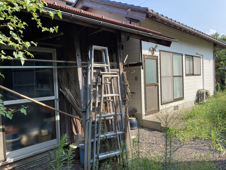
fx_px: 183
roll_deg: +1.5
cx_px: 113
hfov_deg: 63.4
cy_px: 85
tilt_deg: -1.8
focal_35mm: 28
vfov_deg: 49.7
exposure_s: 1/592
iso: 20
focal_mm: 3.99
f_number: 1.8
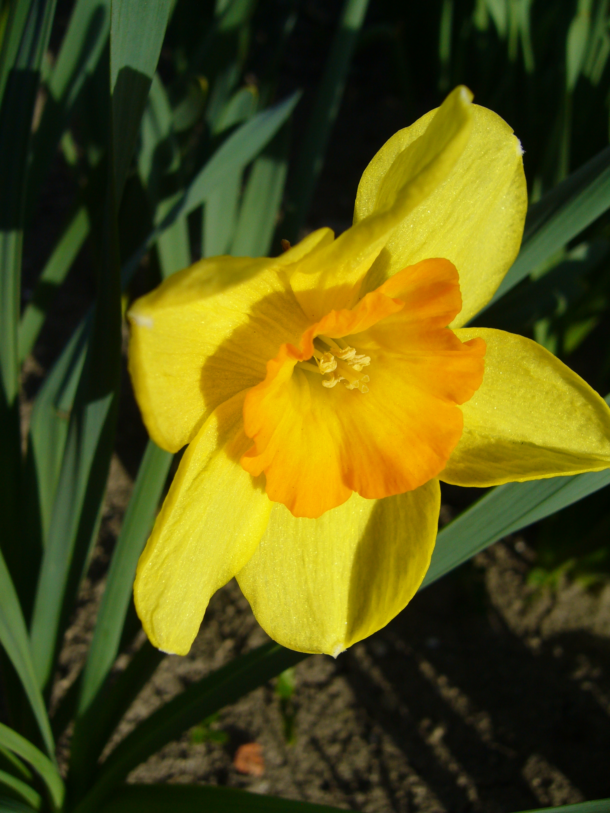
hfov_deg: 40.7
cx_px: 305
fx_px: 822
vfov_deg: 52.6
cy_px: 406
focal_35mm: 35
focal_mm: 5.8
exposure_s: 1/320
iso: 80
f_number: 5.6
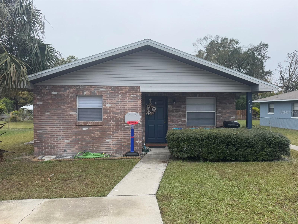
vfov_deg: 56.8
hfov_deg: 71.6
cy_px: 112
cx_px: 149
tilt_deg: -3.0
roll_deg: +0.0
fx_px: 207
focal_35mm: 24
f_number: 1.78
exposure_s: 1/1076
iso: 80
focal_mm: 6.76
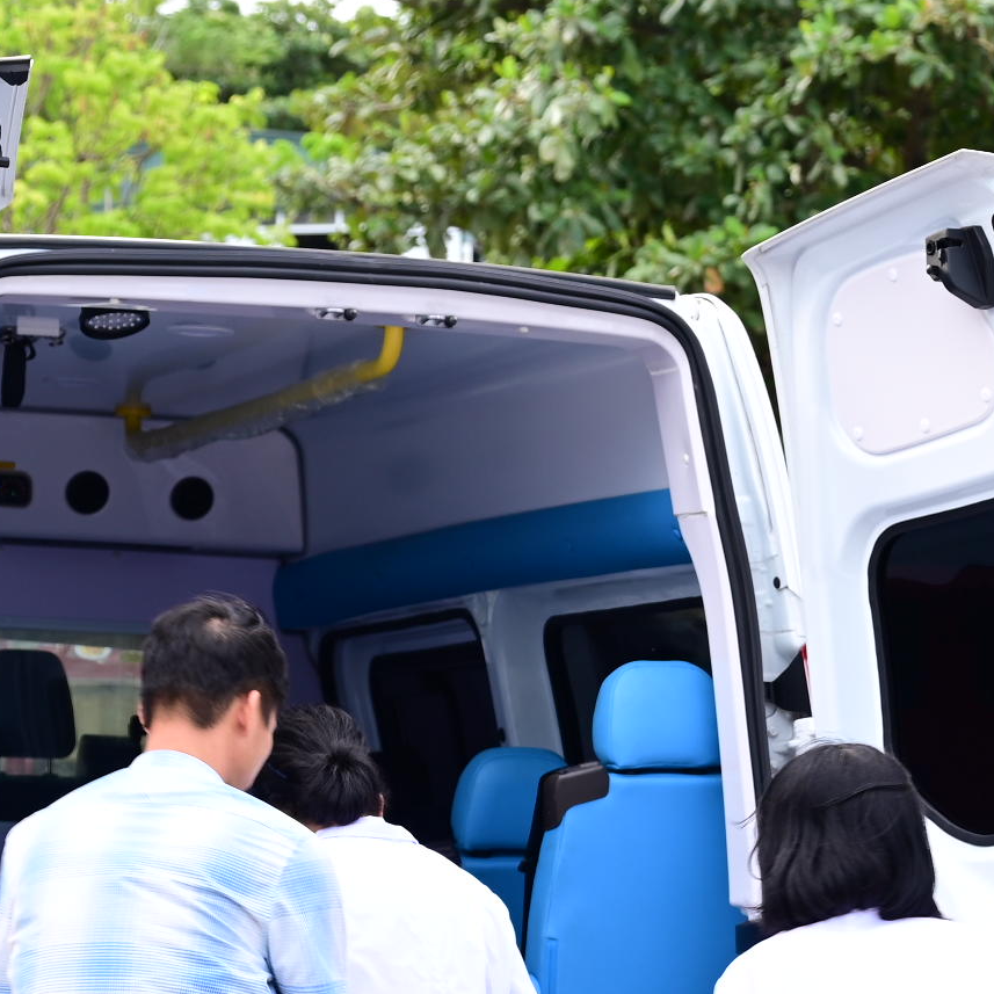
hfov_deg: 12.0
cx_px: 958
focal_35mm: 144
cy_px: 1089
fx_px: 4678
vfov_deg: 11.9
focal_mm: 48
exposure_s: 1/125
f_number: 4
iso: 160
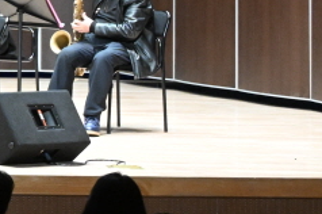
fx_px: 2537
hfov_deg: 6.6
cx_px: -641
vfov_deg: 4.8
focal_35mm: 284
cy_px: -152
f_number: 5.3
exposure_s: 1/100
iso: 5000
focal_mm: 45
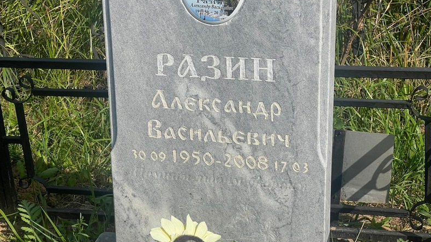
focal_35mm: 85
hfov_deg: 25.0
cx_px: 214
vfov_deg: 14.2
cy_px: 125
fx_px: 971
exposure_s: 1/1206
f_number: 2.8
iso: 32
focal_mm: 9
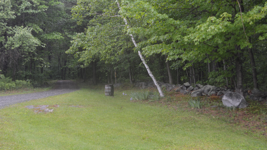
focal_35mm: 55
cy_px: 77
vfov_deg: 21.8
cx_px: 136
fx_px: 389
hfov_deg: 37.8
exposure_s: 1/125
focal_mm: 34
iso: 360
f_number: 5.6
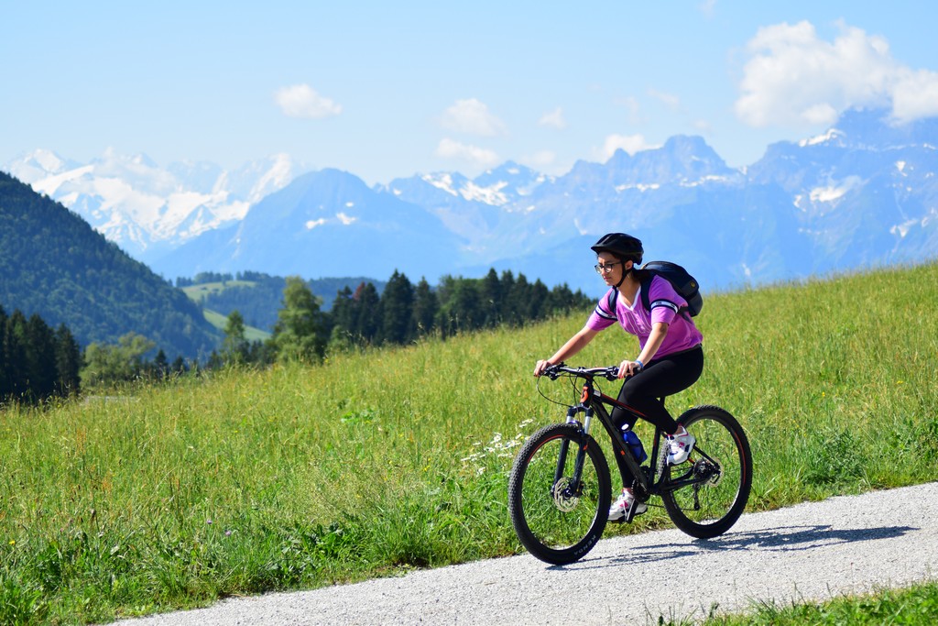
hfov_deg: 19.5
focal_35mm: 105
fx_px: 2736
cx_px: 469
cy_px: 313
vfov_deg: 13.0
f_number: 4
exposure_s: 1/1250
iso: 220
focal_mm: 70
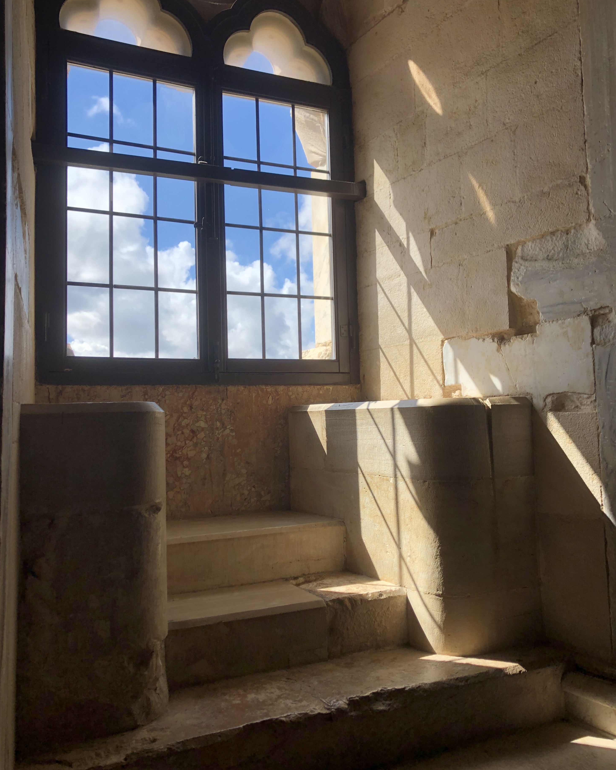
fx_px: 684
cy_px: 376
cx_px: 312
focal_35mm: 30
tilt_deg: +4.5
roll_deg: +1.8
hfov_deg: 48.5
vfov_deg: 58.8
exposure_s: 1/857
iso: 20
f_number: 1.8
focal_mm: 4
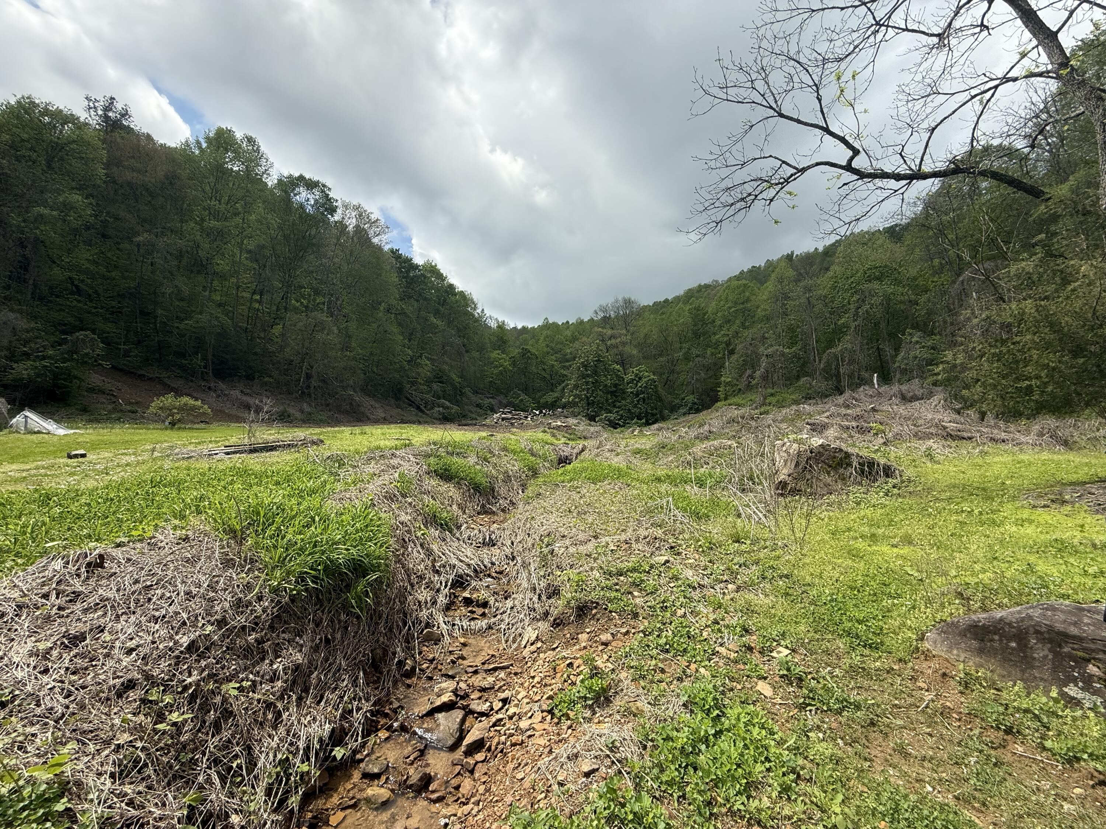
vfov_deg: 85.7
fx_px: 447
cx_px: 553
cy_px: 414
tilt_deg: +7.0
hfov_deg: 102.1
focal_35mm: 14
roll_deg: -1.3
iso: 50
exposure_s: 1/1235
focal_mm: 2.22
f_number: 2.2
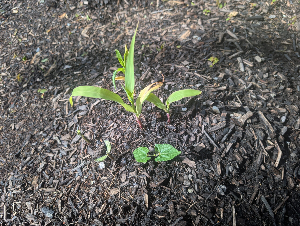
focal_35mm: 24
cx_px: 150
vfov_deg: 56.9
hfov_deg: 71.5
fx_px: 208
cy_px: 113
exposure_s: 1/555
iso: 19
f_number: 1.68
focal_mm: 6.9
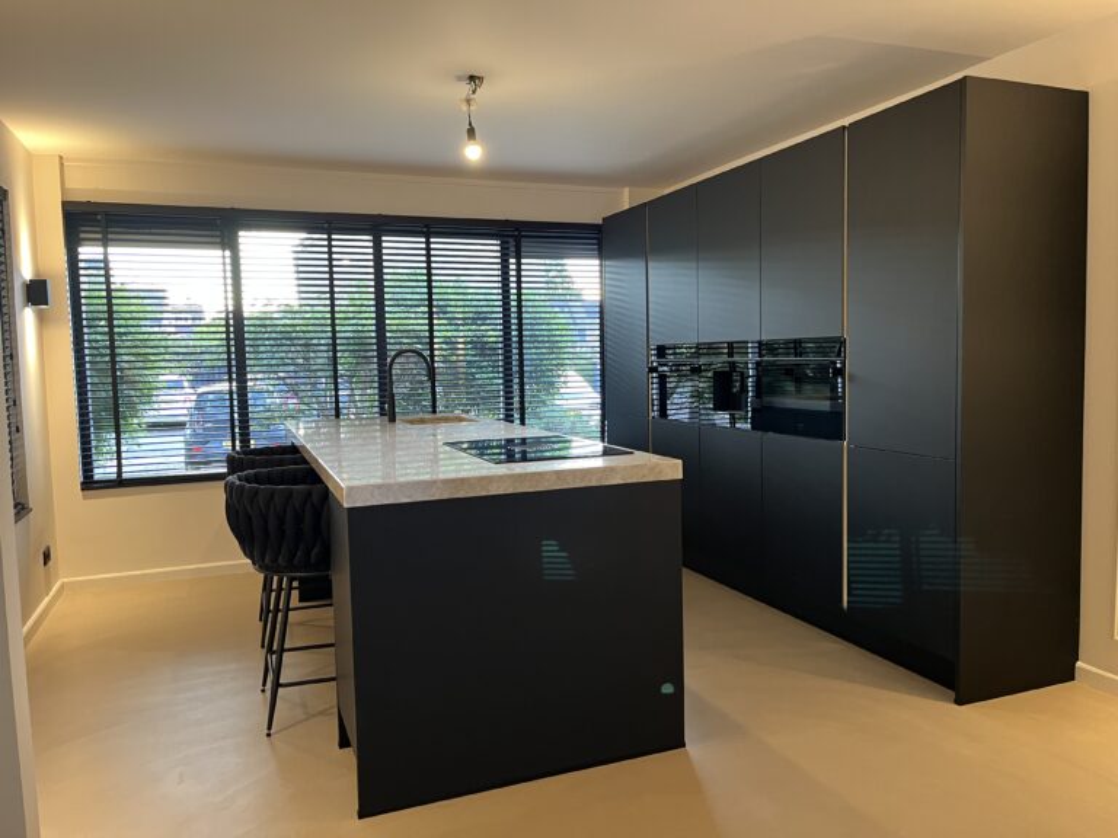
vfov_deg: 53.1
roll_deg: +1.7
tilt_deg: -4.6
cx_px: 559
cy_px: 419
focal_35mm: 26
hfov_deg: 67.3
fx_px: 840
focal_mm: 5.1
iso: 250
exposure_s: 1/60
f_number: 1.6
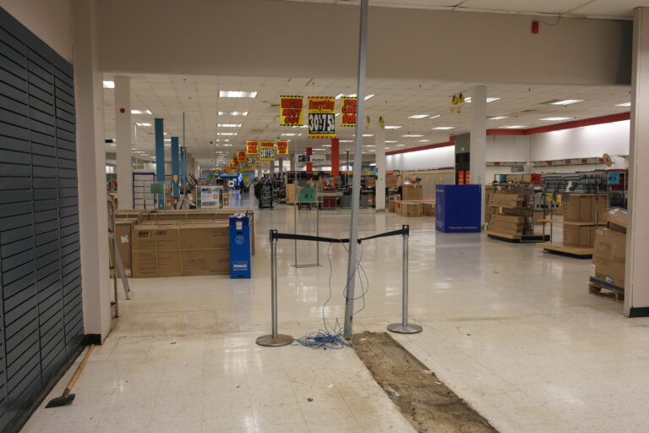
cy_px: 216
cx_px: 324
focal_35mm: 30
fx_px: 541
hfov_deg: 61.9
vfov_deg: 43.6
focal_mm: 20
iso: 400
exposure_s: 1/60
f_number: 3.5
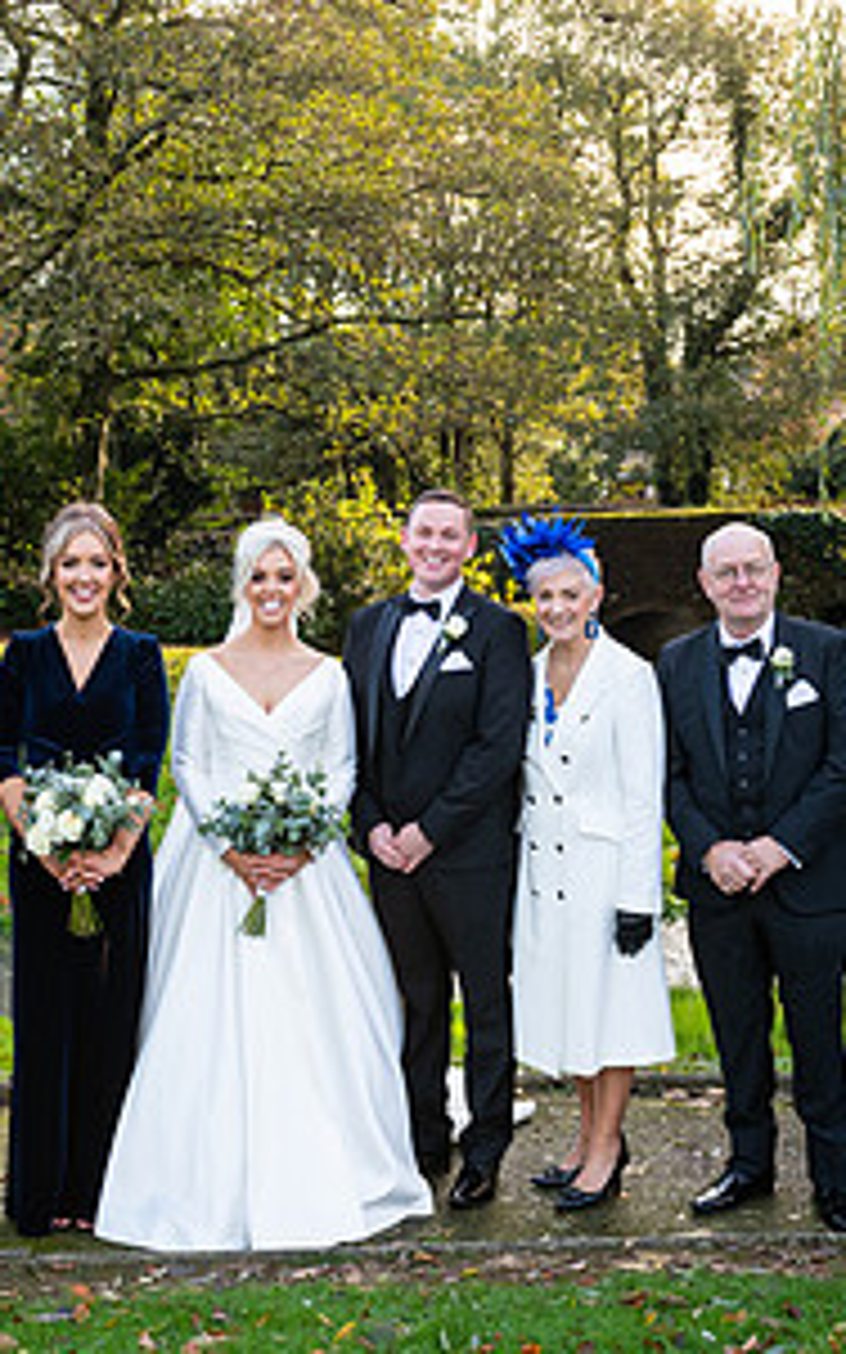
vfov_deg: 35.6
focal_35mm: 57
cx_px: 423
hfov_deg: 22.7
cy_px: 547
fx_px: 2104
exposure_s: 1/160
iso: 500
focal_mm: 29
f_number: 6.3
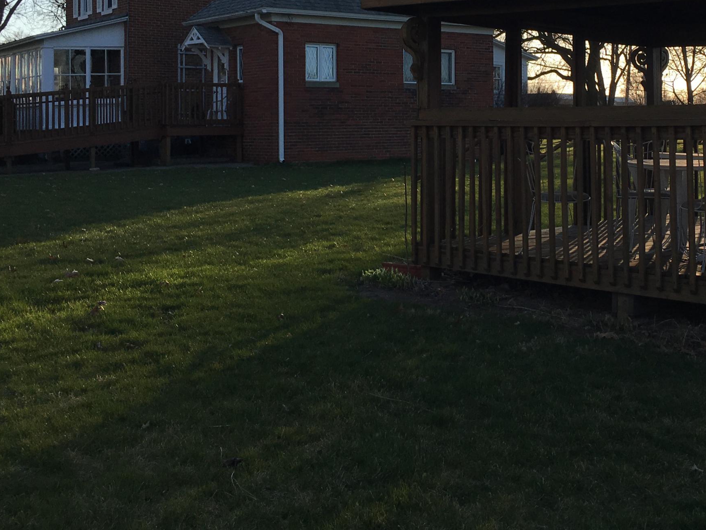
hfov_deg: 37.5
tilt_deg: +0.1
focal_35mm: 50
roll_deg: +0.8
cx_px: 509
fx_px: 1020
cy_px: 110
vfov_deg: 28.5
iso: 25
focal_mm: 4.15
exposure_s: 1/1083
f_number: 2.2
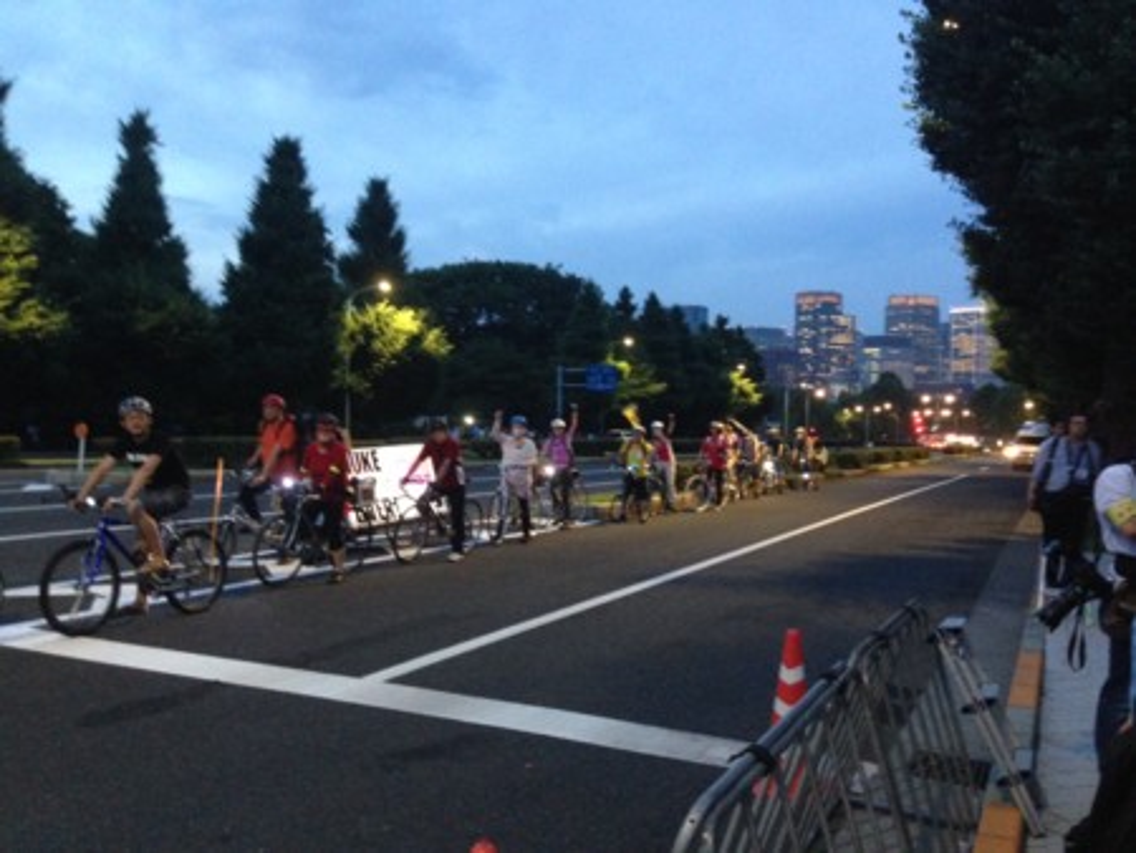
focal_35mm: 33
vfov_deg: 43.0
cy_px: 426
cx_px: 568
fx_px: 1084
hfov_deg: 55.3
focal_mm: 4.13
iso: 400
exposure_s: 1/20
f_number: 2.4
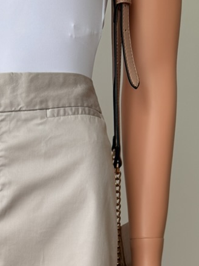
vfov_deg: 30.8
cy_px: 290
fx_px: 429
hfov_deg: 25.2
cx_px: 15
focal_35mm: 56
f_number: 1.78
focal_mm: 6.76
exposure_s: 1/121
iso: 64
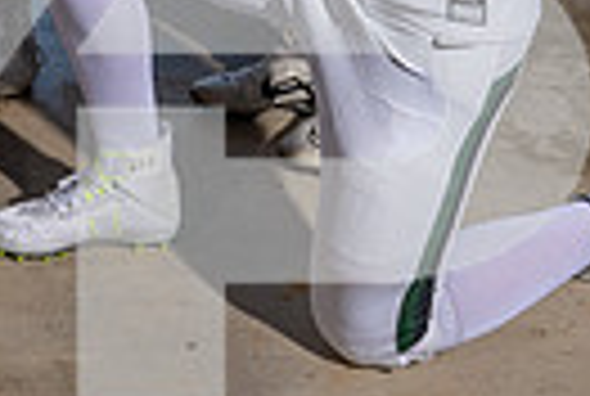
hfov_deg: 18.7
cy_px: -376
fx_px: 1741
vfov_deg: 11.7
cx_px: 5
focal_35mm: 106
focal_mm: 24
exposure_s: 1/250
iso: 320
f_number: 11
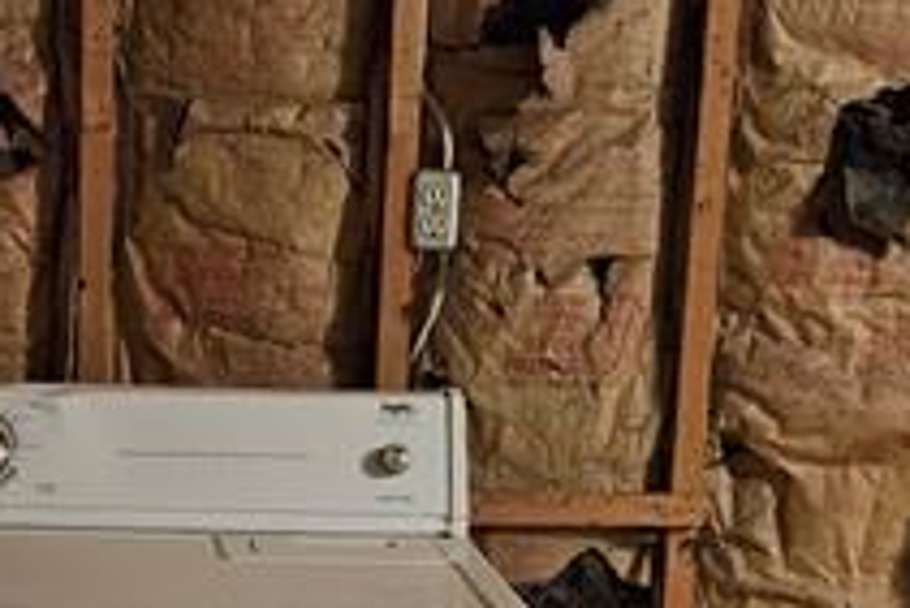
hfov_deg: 23.1
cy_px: 651
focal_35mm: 87
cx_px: 235
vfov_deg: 15.4
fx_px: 2201
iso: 1600
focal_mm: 5.4
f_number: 1.8
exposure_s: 1/20
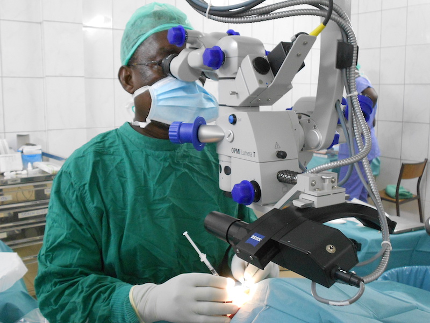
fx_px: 460
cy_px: 162
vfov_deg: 38.7
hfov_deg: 50.1
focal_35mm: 37
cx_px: 215
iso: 400
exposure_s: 1/13
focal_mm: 6.9
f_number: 3.9
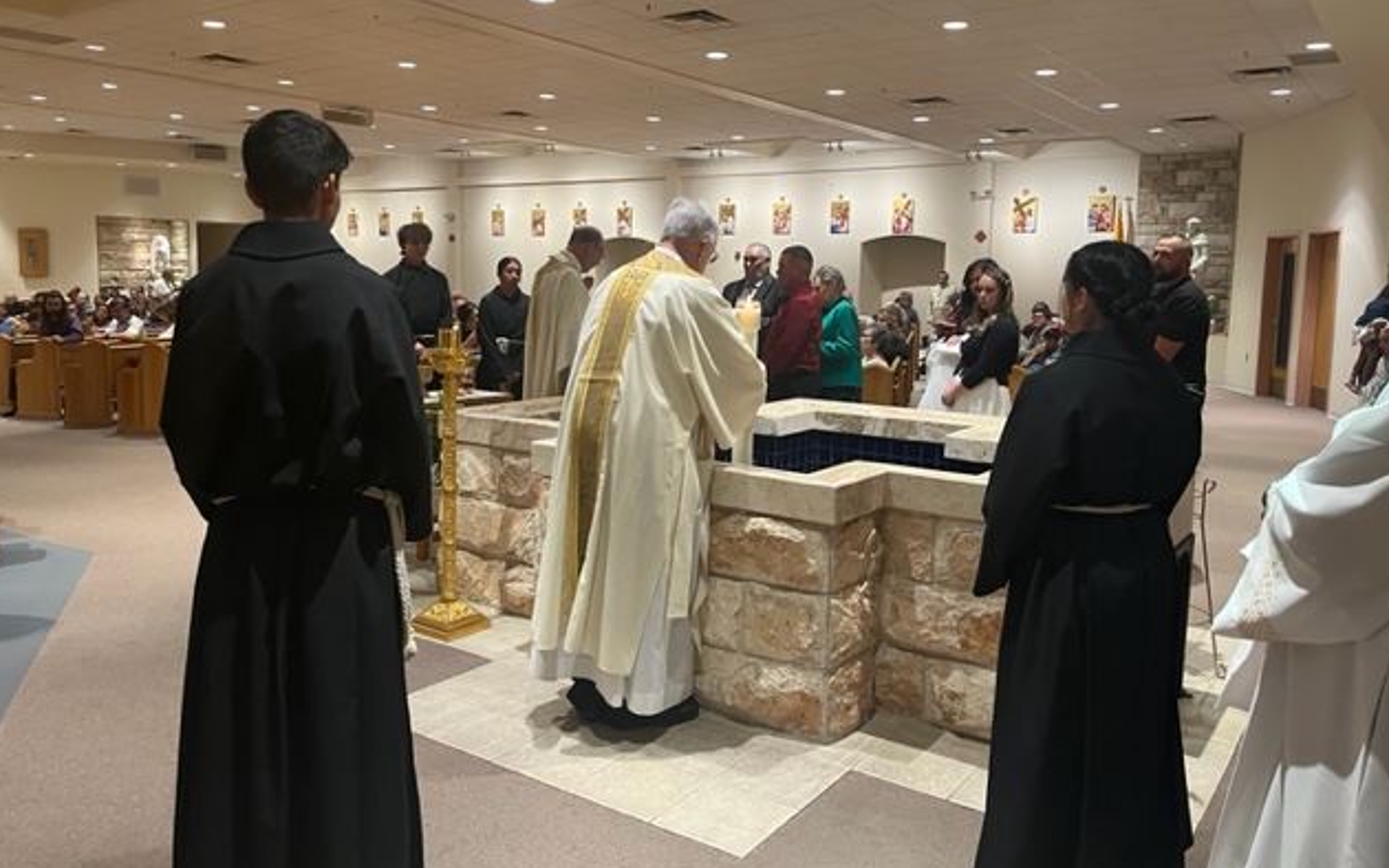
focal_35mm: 28
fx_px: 1060
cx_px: 699
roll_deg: -1.5
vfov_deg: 44.5
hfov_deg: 66.5
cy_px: 386
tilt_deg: -4.4
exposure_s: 1/60
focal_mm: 5.1
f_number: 1.6
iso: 250
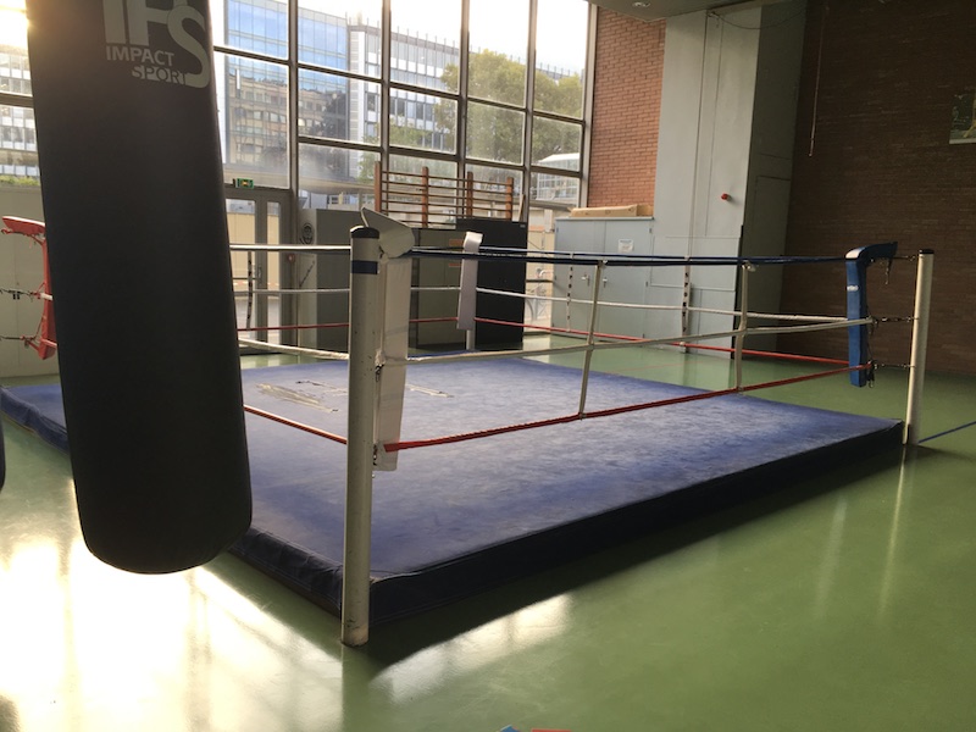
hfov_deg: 61.7
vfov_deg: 48.2
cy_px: 366
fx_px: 818
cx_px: 488
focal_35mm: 29
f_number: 2.2
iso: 40
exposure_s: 1/100
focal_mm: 4.15
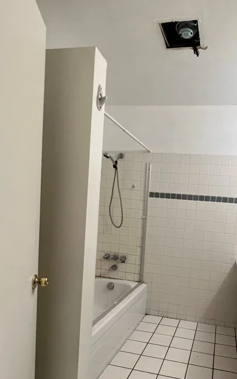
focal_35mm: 23
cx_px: 168
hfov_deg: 51.4
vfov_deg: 76.0
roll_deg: -4.0
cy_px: 233
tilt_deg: -5.0
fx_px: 238
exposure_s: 1/120
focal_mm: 1.57
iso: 200
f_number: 1.8
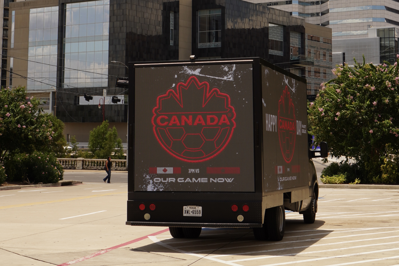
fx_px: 582
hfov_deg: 37.9
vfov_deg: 25.8
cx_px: 200
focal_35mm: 52
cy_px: 133
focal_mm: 35
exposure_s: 1/250
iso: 125
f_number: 10
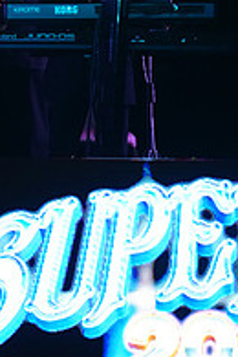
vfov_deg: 3.5
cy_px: -99
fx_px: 5910
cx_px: 219
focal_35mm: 596
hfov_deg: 2.3
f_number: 2.8
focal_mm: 200
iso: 3200
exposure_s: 1/400
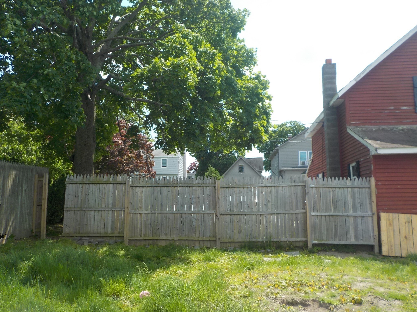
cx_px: 208
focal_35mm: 30
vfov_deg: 46.8
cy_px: 156
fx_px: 361
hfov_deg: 60.0
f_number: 3.3
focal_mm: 4.1
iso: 125
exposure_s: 1/640
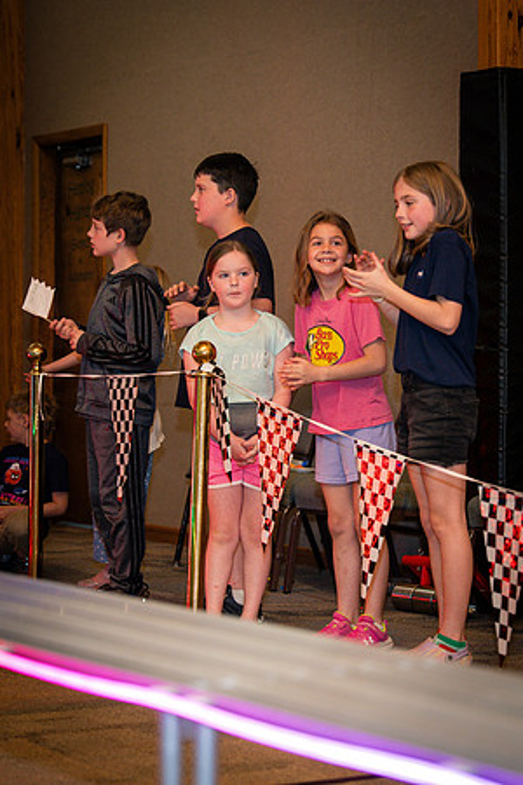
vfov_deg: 19.5
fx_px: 2288
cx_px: 407
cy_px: 392
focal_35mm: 105
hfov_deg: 13.0
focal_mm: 70
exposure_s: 1/160
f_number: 3.2
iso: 800
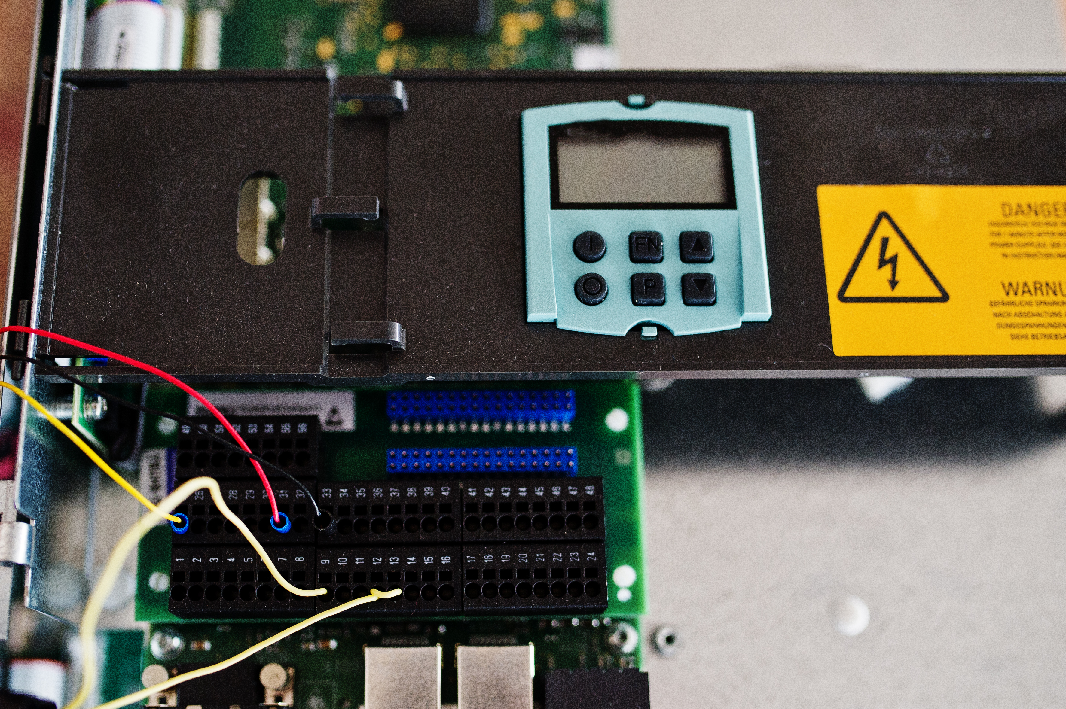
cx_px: 499
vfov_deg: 31.8
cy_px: 401
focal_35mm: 42
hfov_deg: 46.4
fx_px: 1243
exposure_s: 1/400
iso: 640
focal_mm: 35
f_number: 2
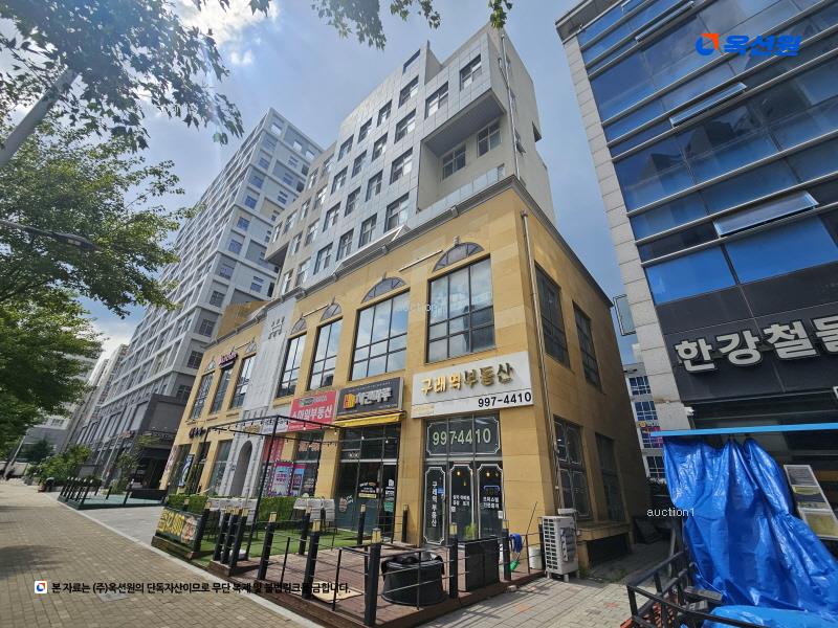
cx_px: 419
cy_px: 314
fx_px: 315
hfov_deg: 106.2
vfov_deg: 89.9
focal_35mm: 13
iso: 50
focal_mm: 2.2
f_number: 2.2
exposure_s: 1/2222
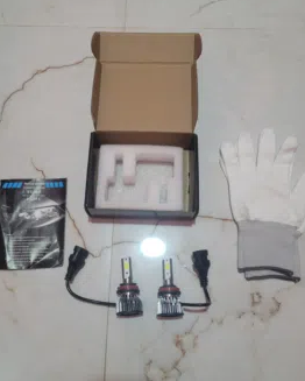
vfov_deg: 57.1
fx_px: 349
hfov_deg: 47.1
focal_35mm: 31
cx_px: 136
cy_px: 185
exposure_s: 1/50
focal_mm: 5.4
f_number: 1.8
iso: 200
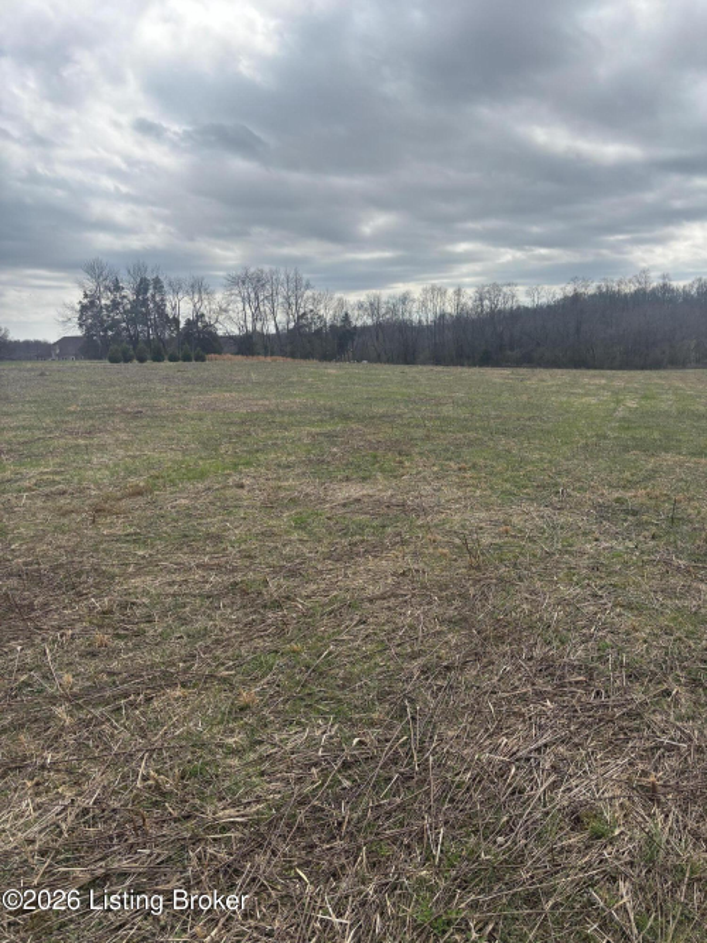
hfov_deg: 53.0
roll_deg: +3.0
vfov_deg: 67.3
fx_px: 708
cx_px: 354
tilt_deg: -11.7
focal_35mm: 26
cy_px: 472
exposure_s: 1/3788
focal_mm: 5.96
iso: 50
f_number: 1.6
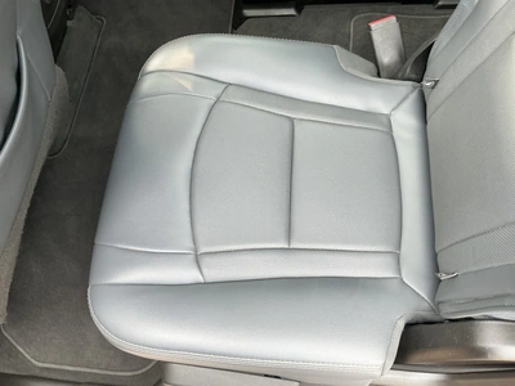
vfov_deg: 49.7
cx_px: 258
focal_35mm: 28
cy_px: 193
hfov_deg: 63.4
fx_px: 417
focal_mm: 3
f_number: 1.8
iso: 50
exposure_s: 1/122
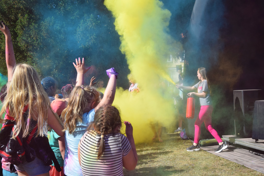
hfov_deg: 38.9
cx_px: 132
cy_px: 88
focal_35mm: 51
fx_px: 374
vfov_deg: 26.5
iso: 400
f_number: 6.3
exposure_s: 1/1600
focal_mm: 34
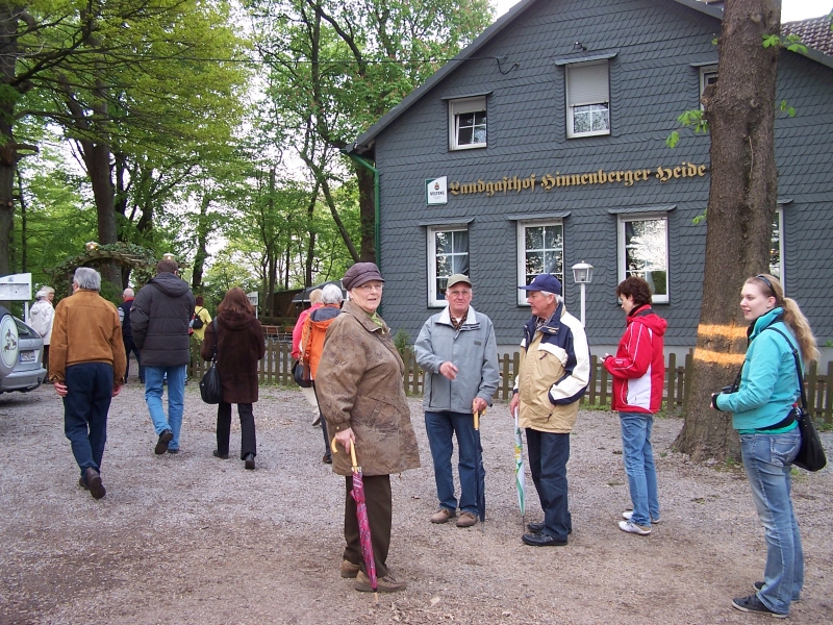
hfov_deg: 49.0
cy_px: 312
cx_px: 416
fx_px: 914
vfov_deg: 37.7
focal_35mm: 38
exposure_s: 1/90
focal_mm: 6.3
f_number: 2.8
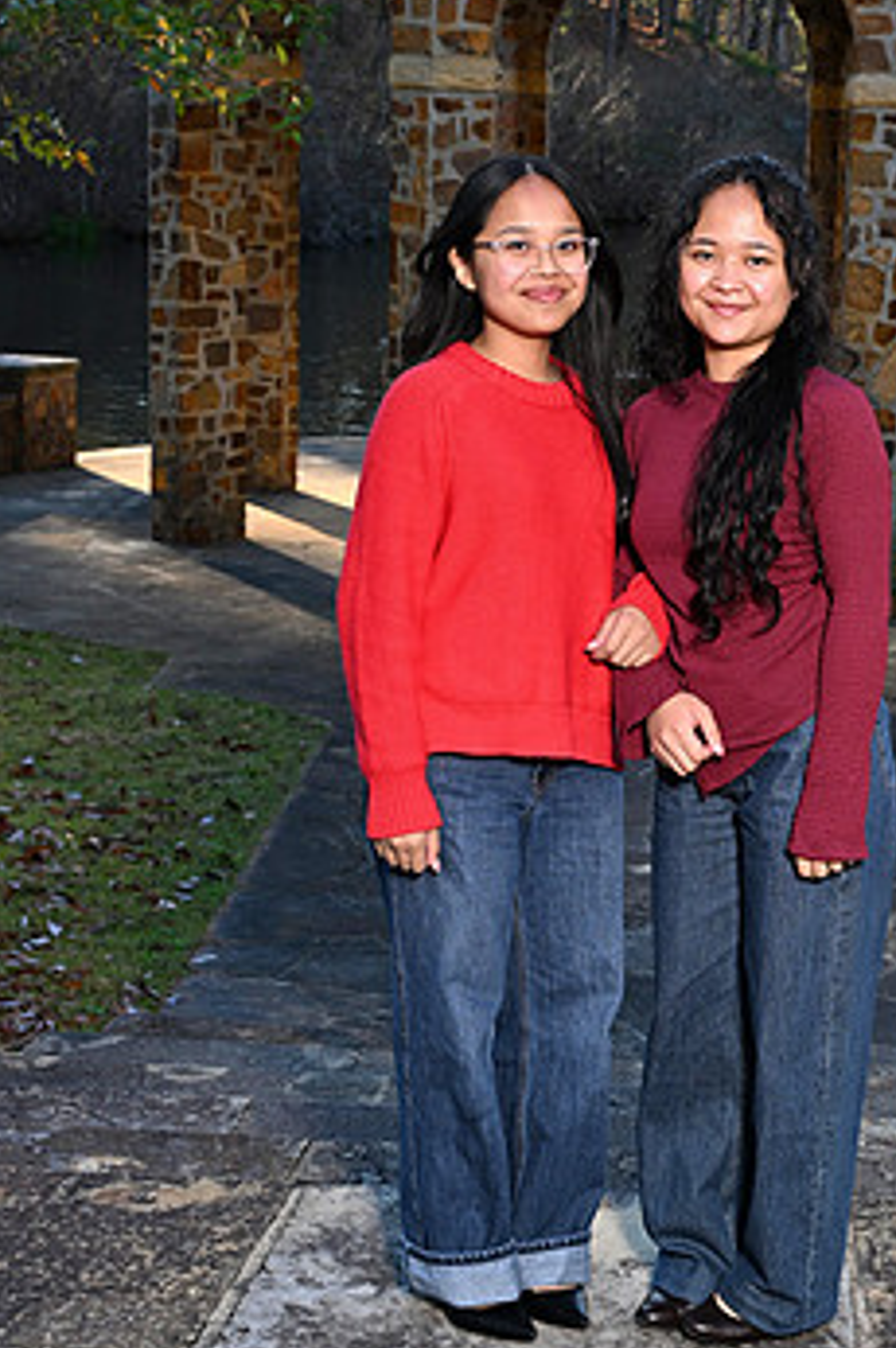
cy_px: 600
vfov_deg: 35.6
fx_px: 2095
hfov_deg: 24.1
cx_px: 541
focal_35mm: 56
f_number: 6.3
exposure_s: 1/125
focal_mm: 43
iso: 250
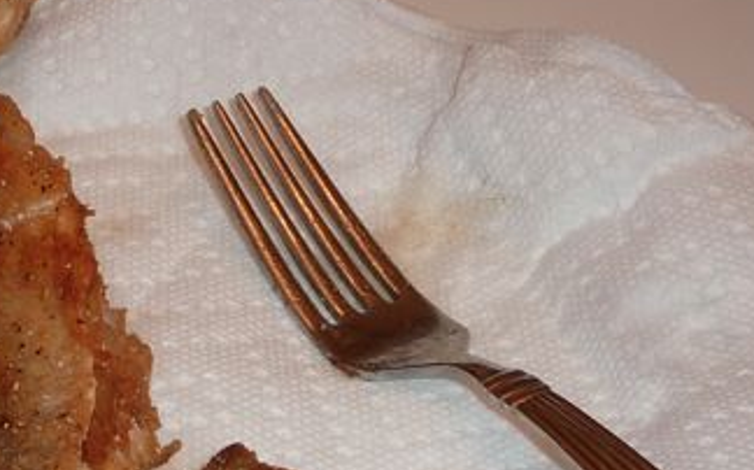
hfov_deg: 18.3
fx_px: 2259
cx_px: -72
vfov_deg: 11.9
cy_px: 319
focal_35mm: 110
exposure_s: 1/30
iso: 100
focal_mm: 5.7
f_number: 3.5
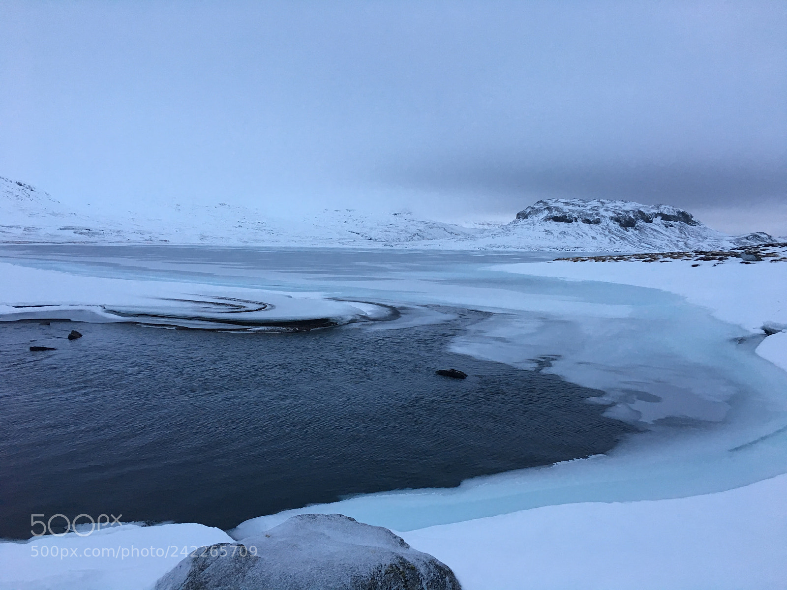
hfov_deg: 61.7
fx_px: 659
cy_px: 295
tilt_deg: -3.5
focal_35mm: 29
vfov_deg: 48.2
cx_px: 394
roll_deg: -1.1
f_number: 2.2
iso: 50
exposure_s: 1/33
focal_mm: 4.15
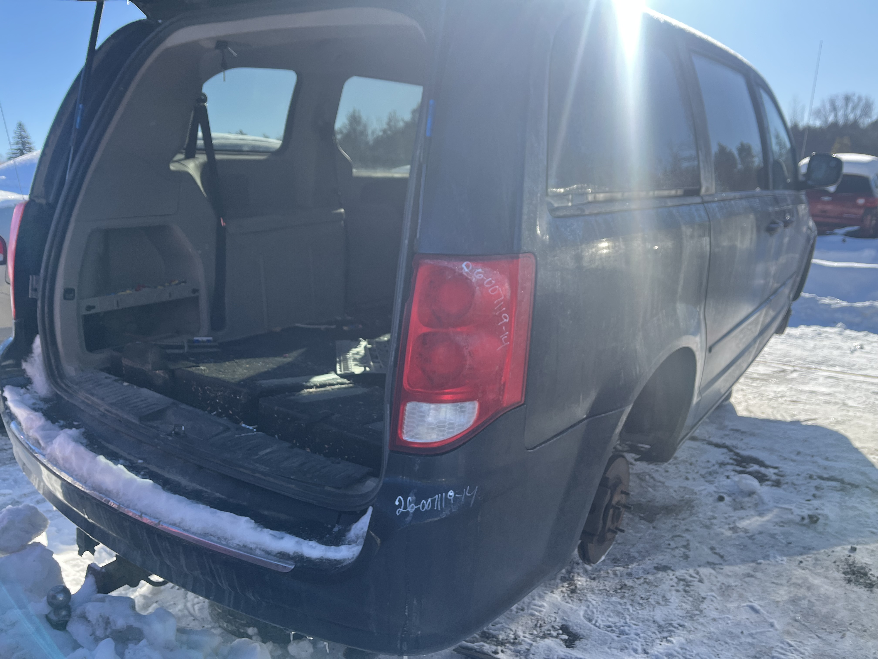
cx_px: 439
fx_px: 659
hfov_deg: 67.3
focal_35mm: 26
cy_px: 330
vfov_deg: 53.1
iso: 50
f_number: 1.6
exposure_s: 1/1580
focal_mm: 5.1
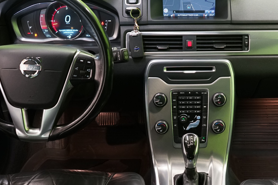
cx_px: 189
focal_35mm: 51
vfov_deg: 26.3
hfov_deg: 38.4
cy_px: 124
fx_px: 394
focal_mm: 29
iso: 1600
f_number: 5
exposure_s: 1/20
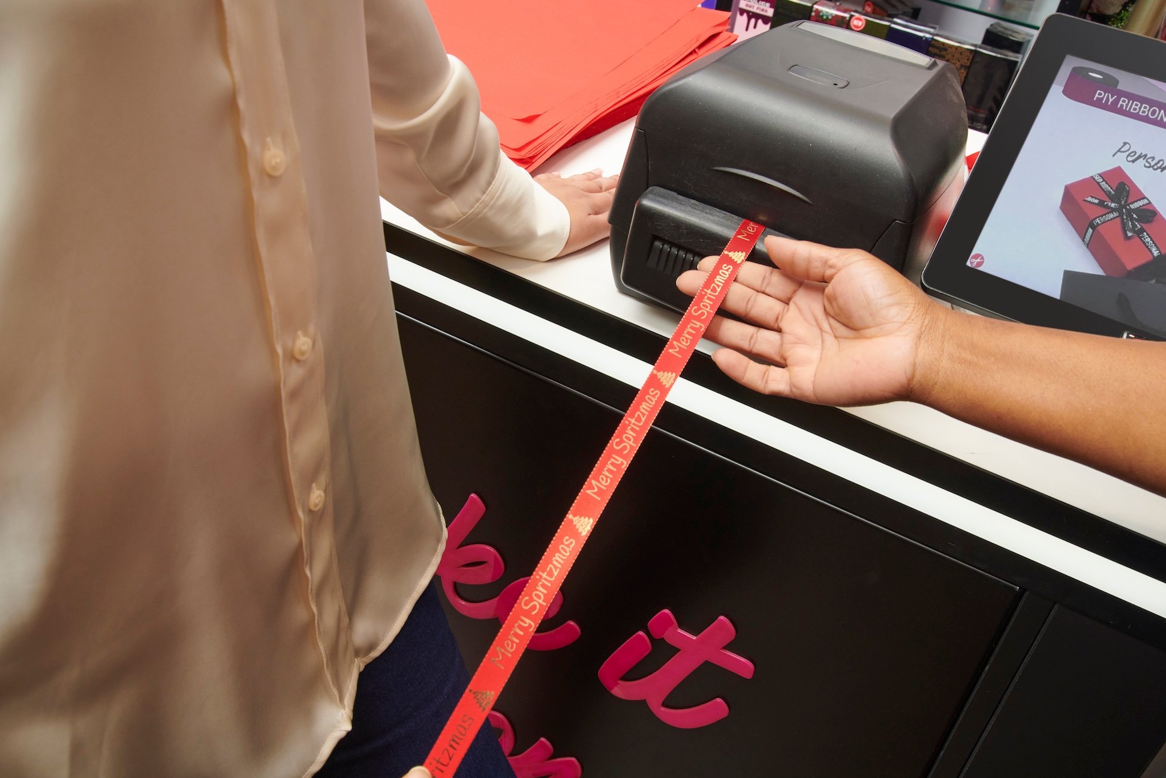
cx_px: 593
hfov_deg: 53.1
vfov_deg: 36.9
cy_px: 387
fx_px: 1166
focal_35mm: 36
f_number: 11
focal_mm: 35
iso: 640
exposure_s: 1/200
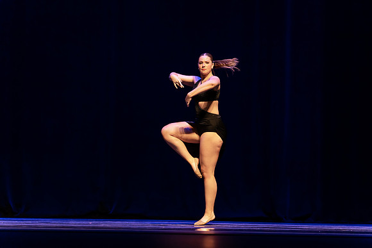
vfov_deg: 11.8
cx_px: 186
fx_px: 1199
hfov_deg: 17.6
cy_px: 124
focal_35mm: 116
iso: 3200
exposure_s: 1/640
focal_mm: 116
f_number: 2.8
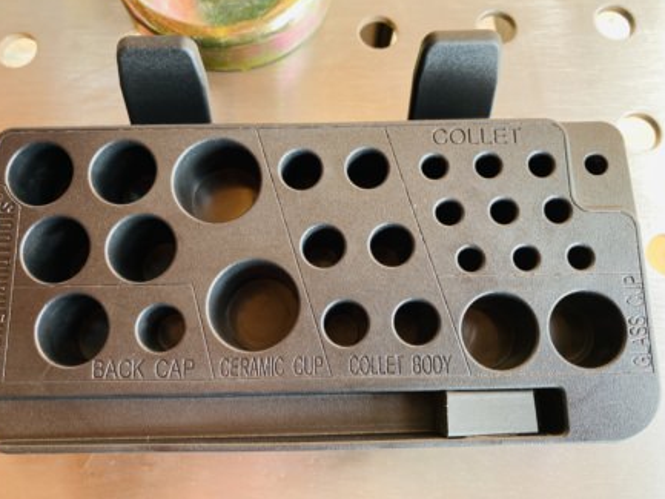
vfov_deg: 51.4
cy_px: 243
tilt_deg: -74.0
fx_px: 519
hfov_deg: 65.3
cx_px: 327
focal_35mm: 27
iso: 100
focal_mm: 4.25
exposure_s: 1/122
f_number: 1.8
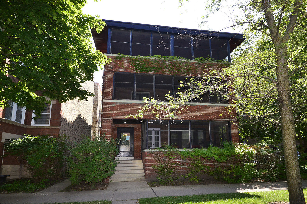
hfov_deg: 92.5
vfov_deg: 69.6
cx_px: 154
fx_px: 147
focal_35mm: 17
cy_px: 102
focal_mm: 11.5
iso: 800
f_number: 14
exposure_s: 1/200
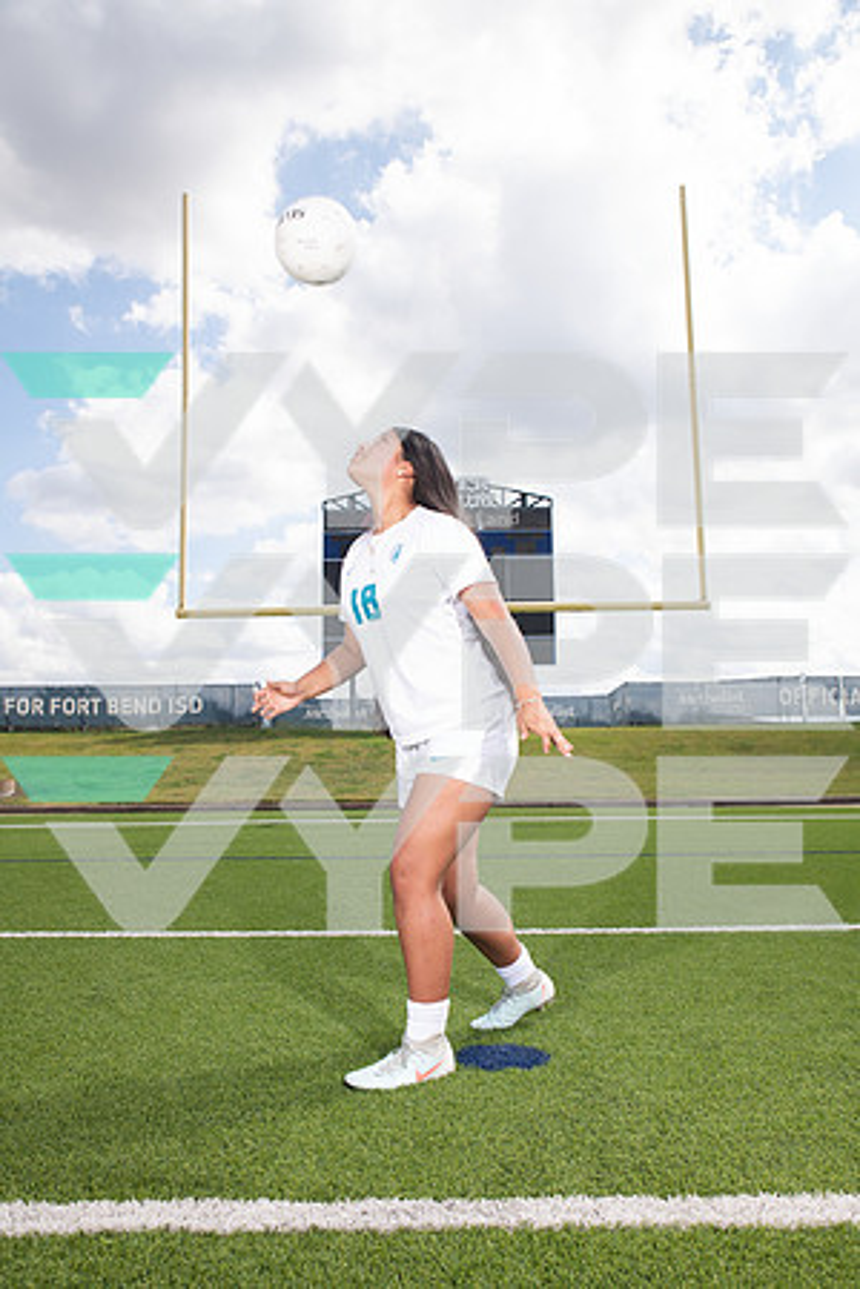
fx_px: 1075
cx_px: 430
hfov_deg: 43.6
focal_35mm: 30
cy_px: 644
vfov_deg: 61.9
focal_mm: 30
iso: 125
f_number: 7.1
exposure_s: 1/320
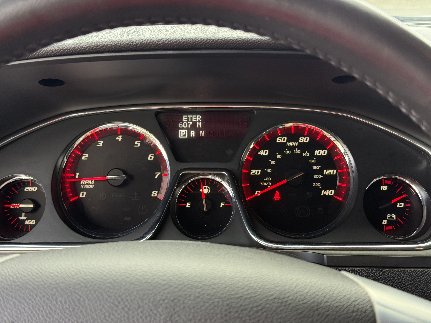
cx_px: 216
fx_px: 598
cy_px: 162
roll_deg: +0.2
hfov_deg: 39.7
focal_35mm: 48
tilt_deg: -17.8
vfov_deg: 30.3
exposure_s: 1/136
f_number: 1.78
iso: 125
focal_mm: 6.76
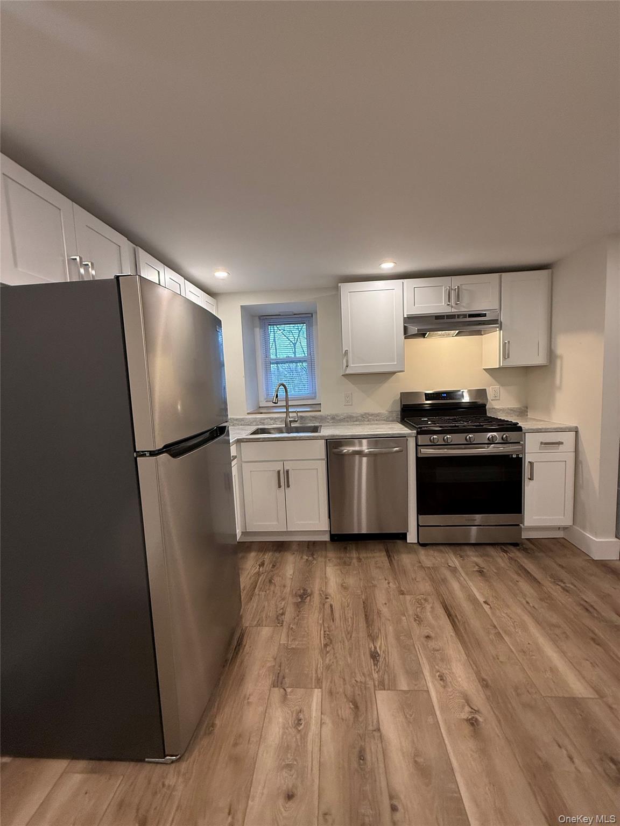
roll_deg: +2.0
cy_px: 413
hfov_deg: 85.7
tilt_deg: -5.6
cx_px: 310
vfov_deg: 102.1
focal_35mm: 14
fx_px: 334
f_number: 2.2
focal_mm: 2.22
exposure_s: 1/120
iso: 250
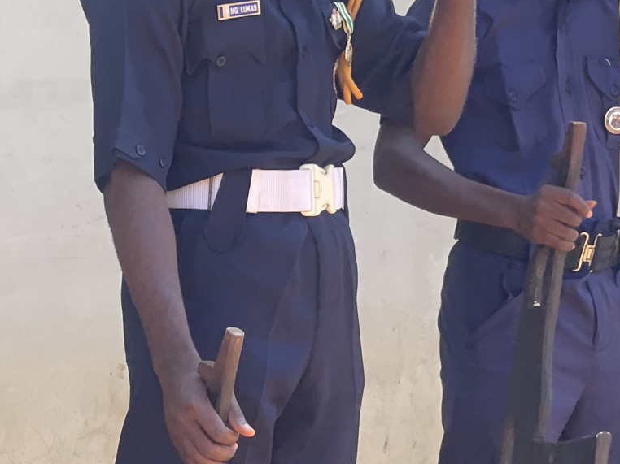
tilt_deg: -2.1
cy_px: 93
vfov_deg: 8.8
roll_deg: -2.0
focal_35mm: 168
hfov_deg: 11.7
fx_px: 3008
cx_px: 45
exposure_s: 1/297
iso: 20
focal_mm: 7.5
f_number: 2.2
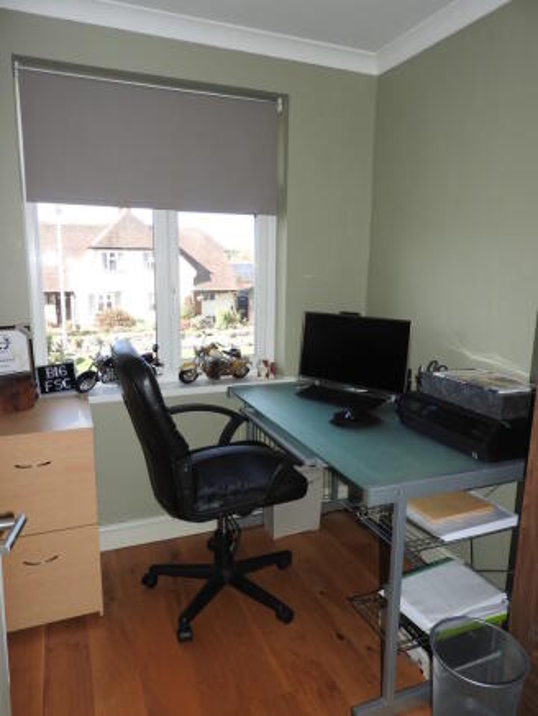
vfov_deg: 71.6
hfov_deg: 56.8
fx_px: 497
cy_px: 358
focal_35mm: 24
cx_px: 269
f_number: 3.3
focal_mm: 4.3
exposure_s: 1/100
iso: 100
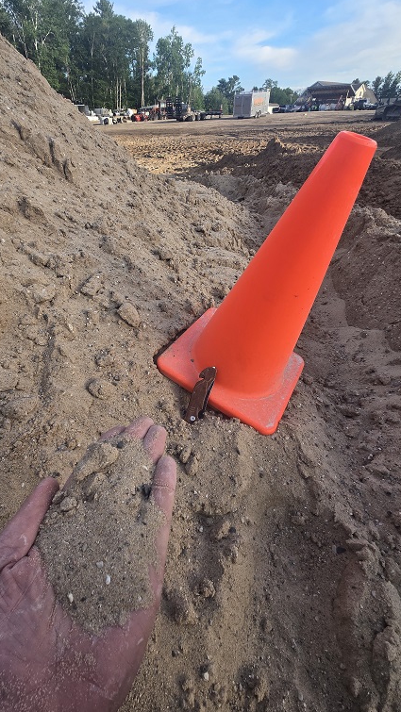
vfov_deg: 103.0
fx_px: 283
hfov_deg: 70.3
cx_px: 175
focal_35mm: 15
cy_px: 359
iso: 50
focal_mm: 2.2
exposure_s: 1/606
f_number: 2.2
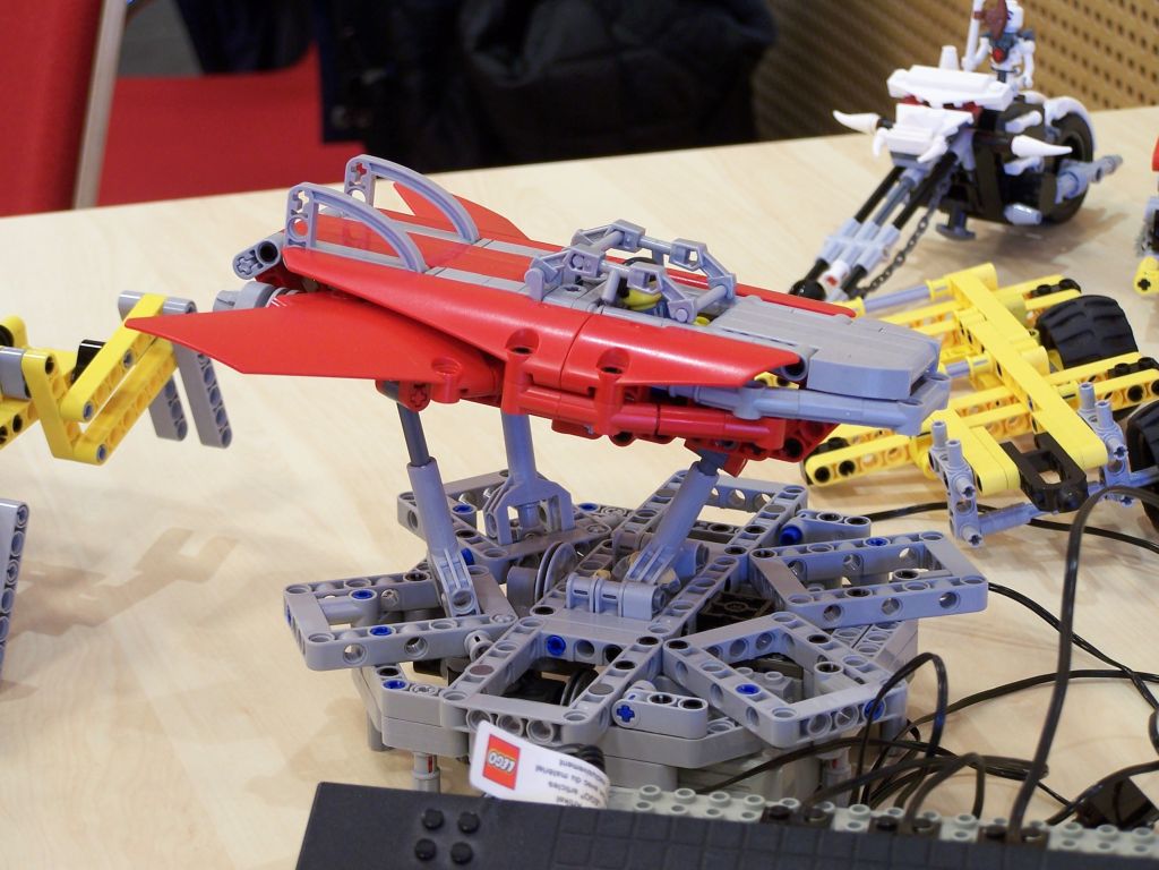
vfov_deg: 14.1
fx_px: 3516
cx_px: 580
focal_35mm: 105
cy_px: 435
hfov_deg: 18.7
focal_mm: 17.5
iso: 80
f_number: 3.2
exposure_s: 1/8
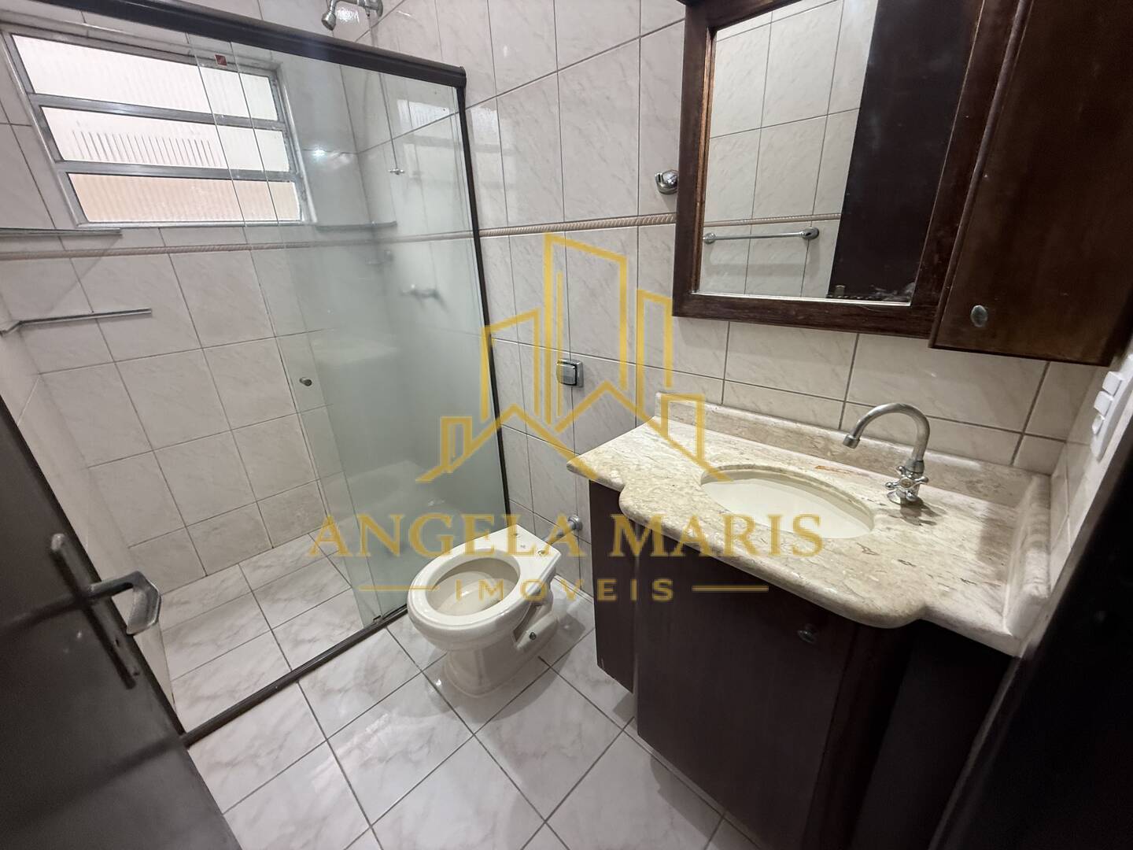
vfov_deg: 85.7
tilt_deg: -19.5
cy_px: 425
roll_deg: +1.7
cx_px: 566
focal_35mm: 14
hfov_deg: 102.1
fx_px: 458
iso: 200
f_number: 2.2
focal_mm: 2.22
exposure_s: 1/60
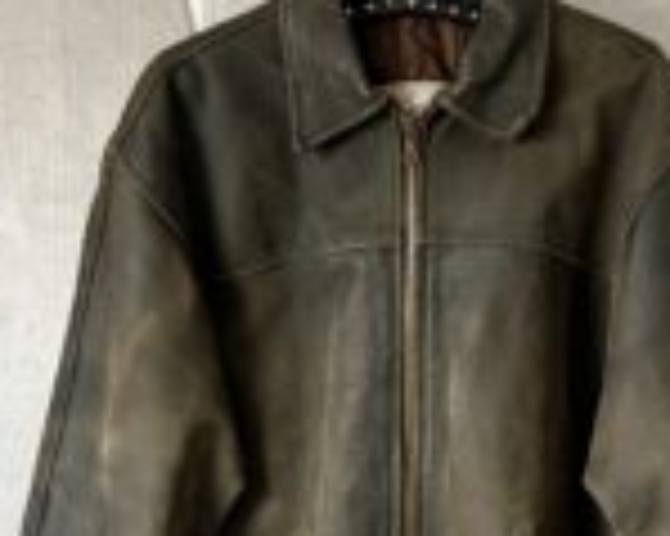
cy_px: 349
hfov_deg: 31.4
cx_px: 384
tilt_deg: -2.7
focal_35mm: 60
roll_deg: +0.3
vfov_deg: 25.3
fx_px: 1189
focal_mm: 5.7
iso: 125
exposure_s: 1/93
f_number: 1.5
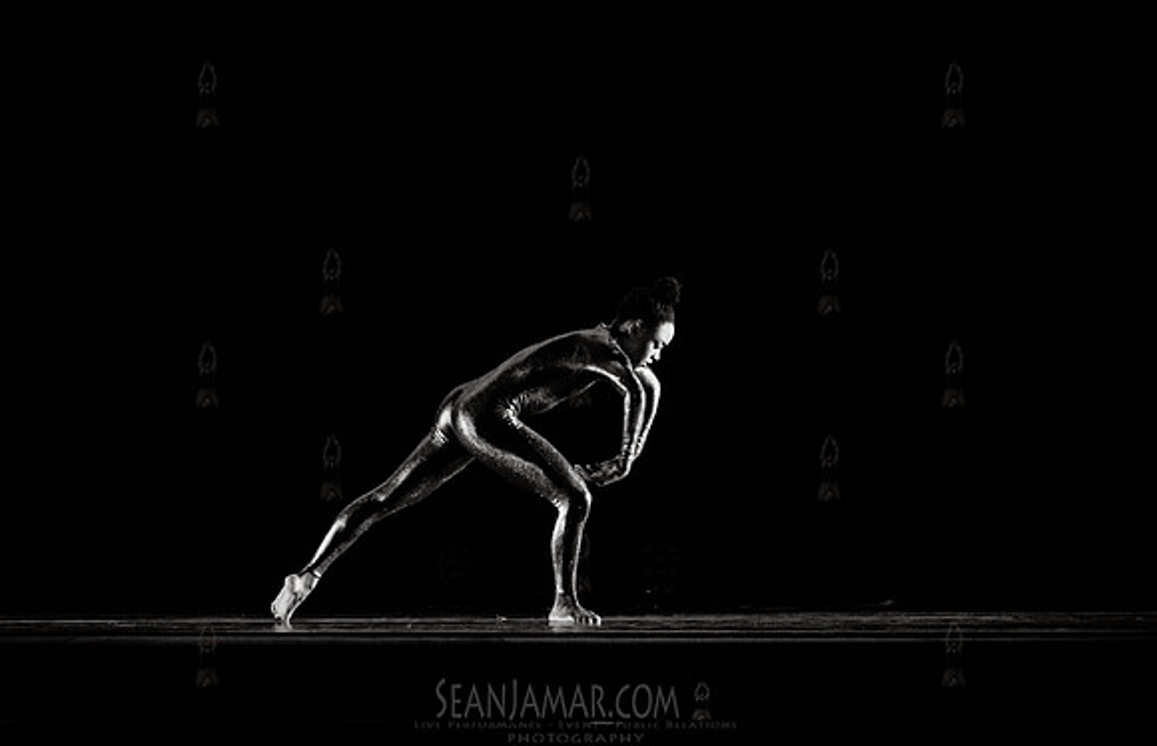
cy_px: 326
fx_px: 9102
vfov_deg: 4.7
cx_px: 552
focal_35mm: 286
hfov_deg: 7.3
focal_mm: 200
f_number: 2.8
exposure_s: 1/400
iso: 4000
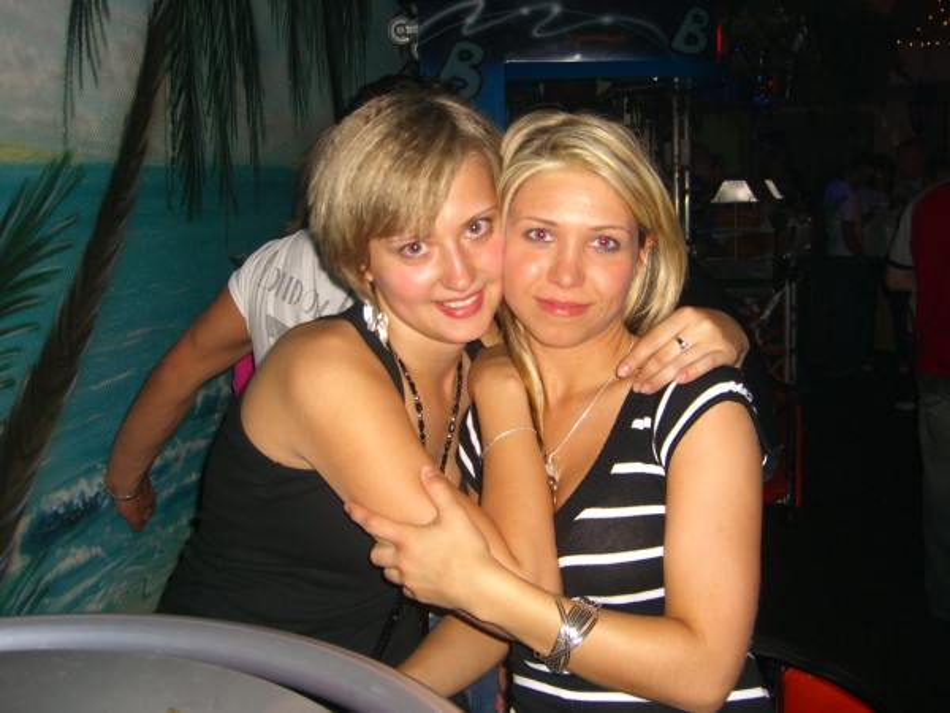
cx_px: 475
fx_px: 1043
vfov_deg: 37.7
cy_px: 356
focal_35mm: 38
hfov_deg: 49.0
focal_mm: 7.9
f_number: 2.8
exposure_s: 1/60
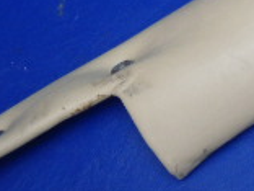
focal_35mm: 115
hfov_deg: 15.1
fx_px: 844
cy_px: -139
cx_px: 440
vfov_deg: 12.0
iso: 320
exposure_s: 1/30
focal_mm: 5
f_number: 3.9
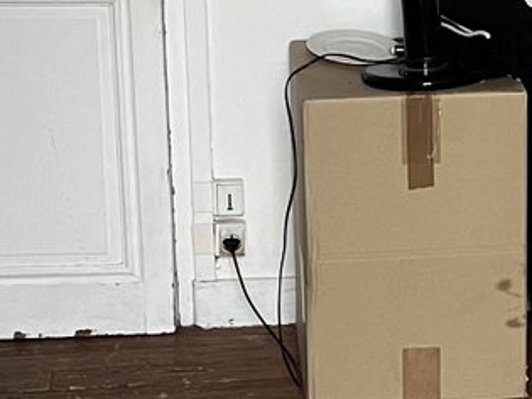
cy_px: 149
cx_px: 613
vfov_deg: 11.2
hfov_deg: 14.5
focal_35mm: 132
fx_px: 2028
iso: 125
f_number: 1.6
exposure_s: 1/69
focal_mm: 5.1
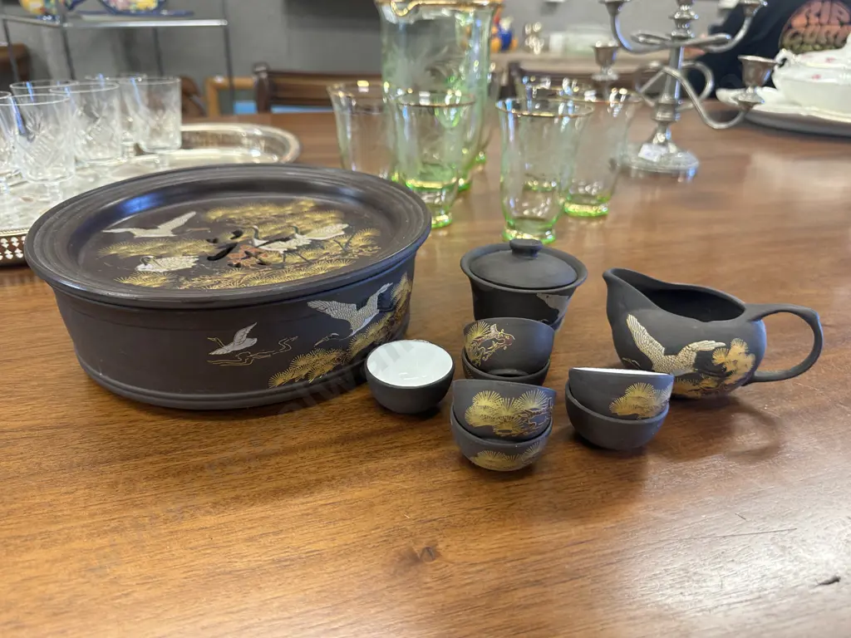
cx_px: 426
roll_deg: -1.1
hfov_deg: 71.6
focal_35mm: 24
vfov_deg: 56.8
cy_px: 319
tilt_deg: -26.8
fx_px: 590
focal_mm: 6.86
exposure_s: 1/50
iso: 160
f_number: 1.78
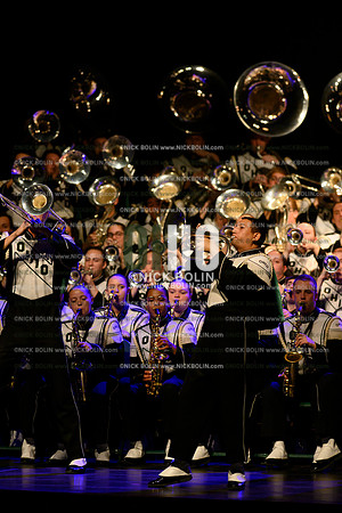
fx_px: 4275
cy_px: 256
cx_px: 171
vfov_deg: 6.9
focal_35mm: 300
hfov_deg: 4.6
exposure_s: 1/500
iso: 6400
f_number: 4
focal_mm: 300
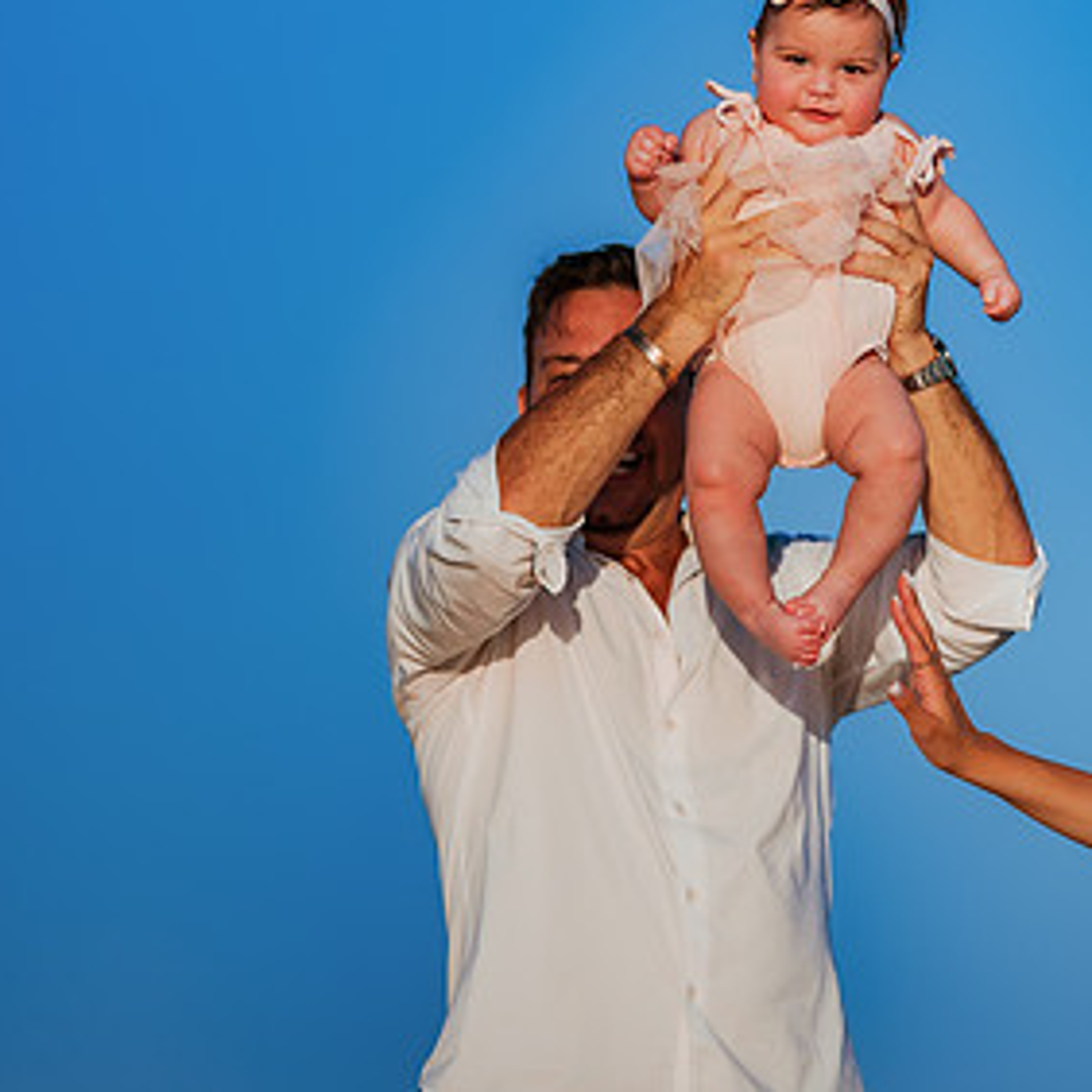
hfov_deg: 7.4
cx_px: 1088
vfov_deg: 7.4
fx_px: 8423
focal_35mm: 236
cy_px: 668
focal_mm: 135
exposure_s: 1/8000
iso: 100
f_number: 1.8
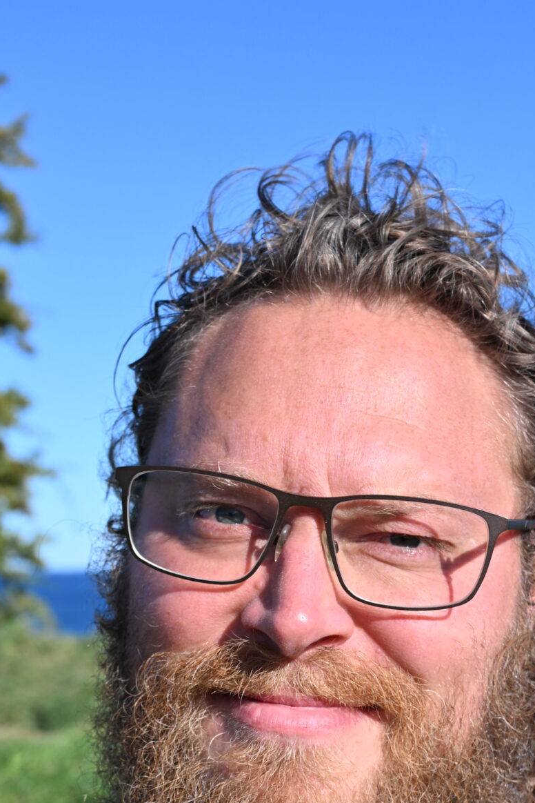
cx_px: 200
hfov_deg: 15.5
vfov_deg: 22.6
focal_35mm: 88
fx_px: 1962
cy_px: 695
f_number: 7.1
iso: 100
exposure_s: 1/400
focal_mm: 40
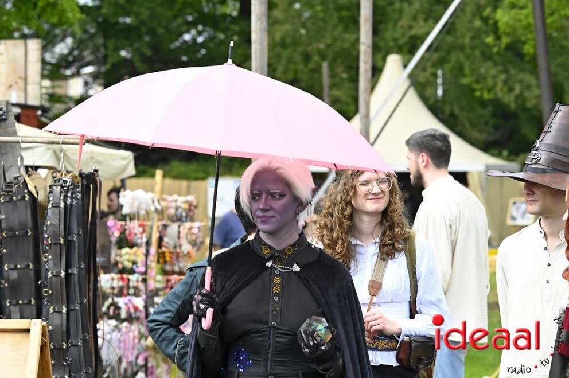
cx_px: 284
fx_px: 3315
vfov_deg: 6.5
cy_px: 189
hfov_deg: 9.8
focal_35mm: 210
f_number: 11
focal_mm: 210
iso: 8000
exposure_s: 1/3200
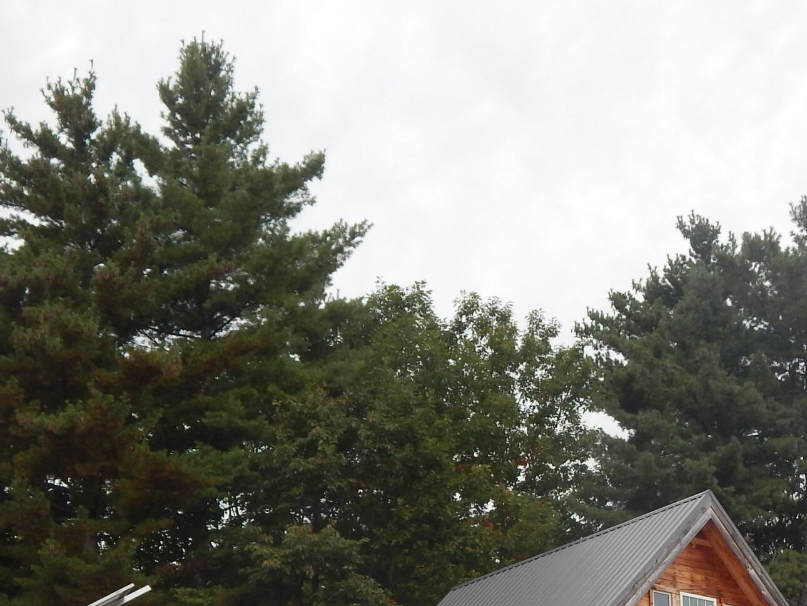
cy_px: 685
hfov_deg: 19.5
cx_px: 608
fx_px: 2332
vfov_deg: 14.4
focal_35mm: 100
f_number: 3.6
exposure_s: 1/640
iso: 125
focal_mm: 7.7
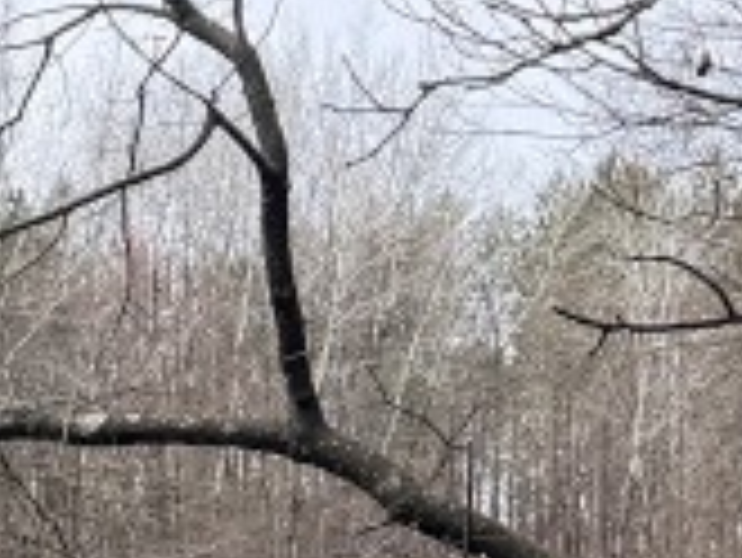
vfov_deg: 9.9
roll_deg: -1.4
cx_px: -738
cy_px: 612
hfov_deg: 11.8
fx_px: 3196
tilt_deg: +0.5
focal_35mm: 149
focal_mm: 6.76
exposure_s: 1/1192
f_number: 1.78
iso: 100
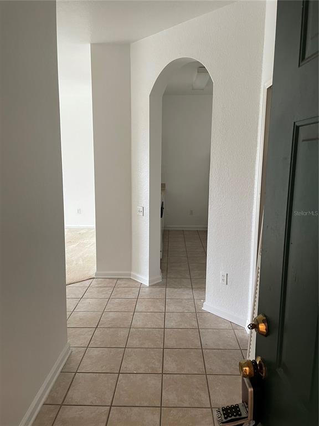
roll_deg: -0.1
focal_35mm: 26
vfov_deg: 67.3
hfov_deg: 53.1
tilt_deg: -8.5
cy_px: 213
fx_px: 319
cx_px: 160
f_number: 1.6
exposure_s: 1/60
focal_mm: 4.2
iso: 160
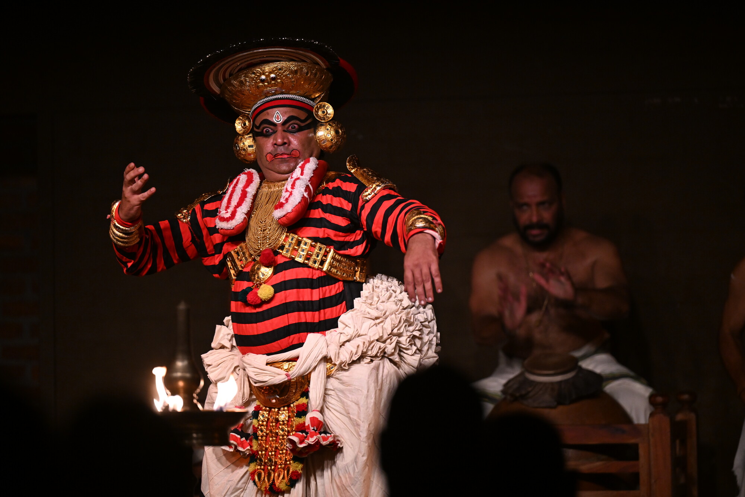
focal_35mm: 200
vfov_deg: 6.9
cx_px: 372
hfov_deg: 10.3
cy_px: 248
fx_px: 4138
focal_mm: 200
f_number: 2.8
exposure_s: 1/250
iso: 2500
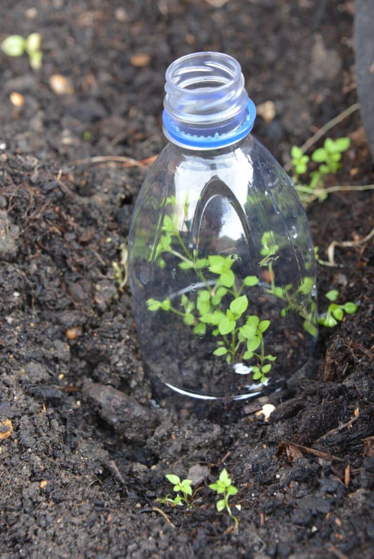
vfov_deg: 19.4
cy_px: 280
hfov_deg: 13.1
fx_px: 1634
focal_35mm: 105
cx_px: 187
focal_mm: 105
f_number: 8
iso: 2000
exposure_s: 1/250
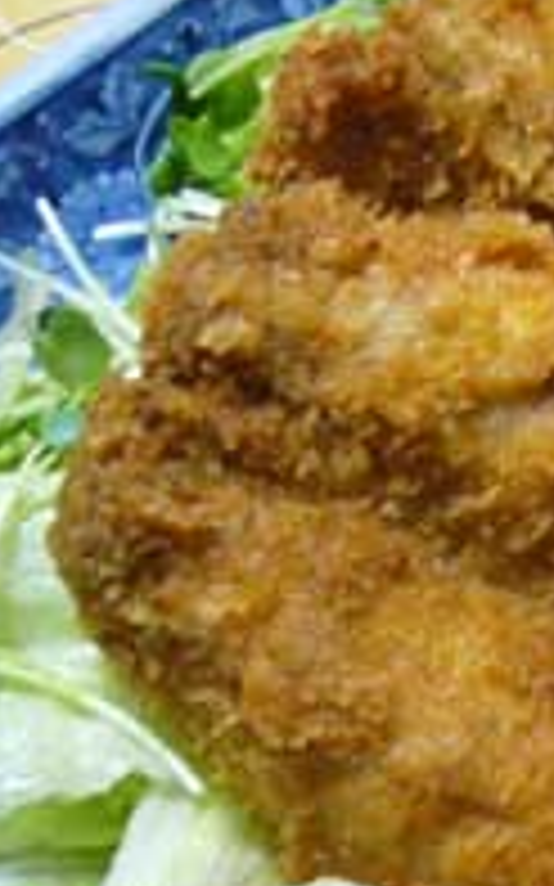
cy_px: 537
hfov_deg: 19.0
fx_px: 1596
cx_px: 599
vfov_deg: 31.0
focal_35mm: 66
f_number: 2.8
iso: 200
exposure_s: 1/10
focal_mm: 5.8
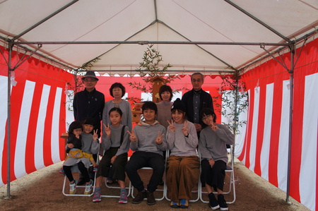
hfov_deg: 62.0
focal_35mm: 30
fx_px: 265
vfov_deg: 43.5
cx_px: 159
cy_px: 106
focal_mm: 20
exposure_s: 1/160
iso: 200
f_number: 4
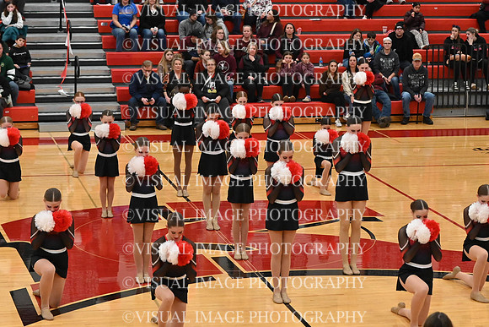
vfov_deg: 13.0
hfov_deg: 19.5
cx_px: 244
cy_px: 164
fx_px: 1427
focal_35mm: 105
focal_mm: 70
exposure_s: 1/400
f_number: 4
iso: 8000
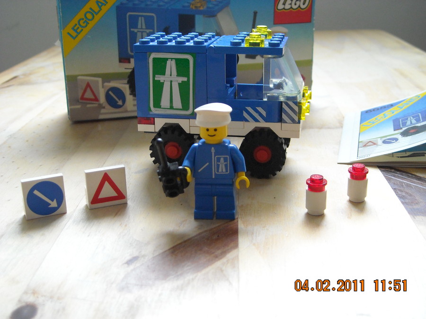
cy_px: 160
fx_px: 603
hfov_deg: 38.9
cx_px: 213
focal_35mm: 49
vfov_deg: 29.7
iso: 282
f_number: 3.2
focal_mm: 7.92
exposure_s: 1/60
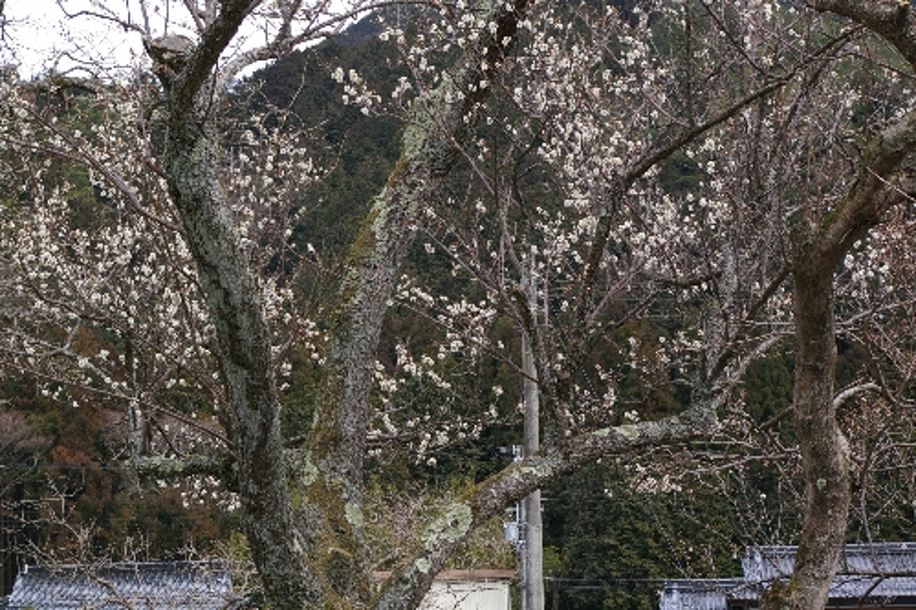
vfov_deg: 18.2
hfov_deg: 27.0
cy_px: 305
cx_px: 458
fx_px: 1908
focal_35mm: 75
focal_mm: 50
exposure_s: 1/125
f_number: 8
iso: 200
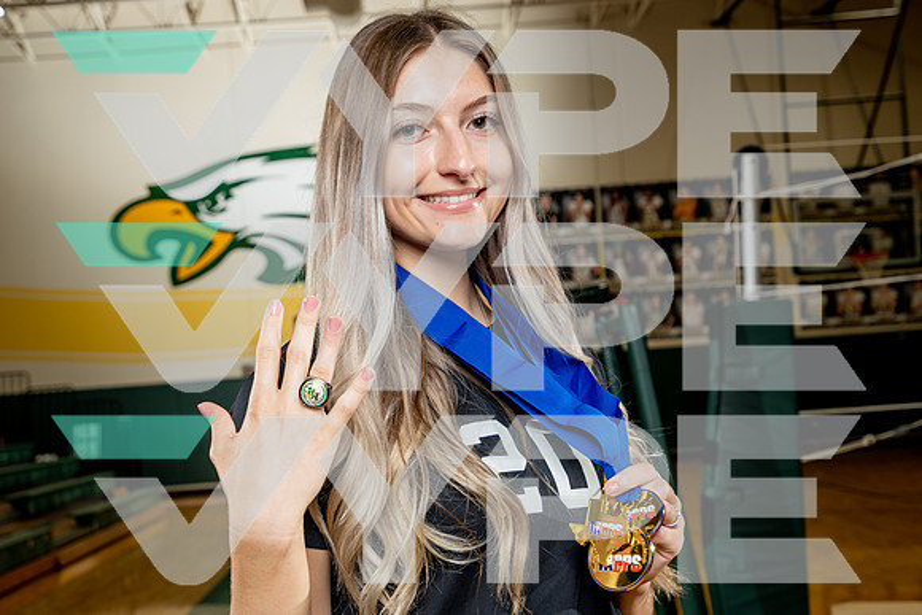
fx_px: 1184
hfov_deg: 42.5
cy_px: 376
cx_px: 420
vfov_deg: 29.0
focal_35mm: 46
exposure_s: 1/250
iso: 160
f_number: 4.5
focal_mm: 35
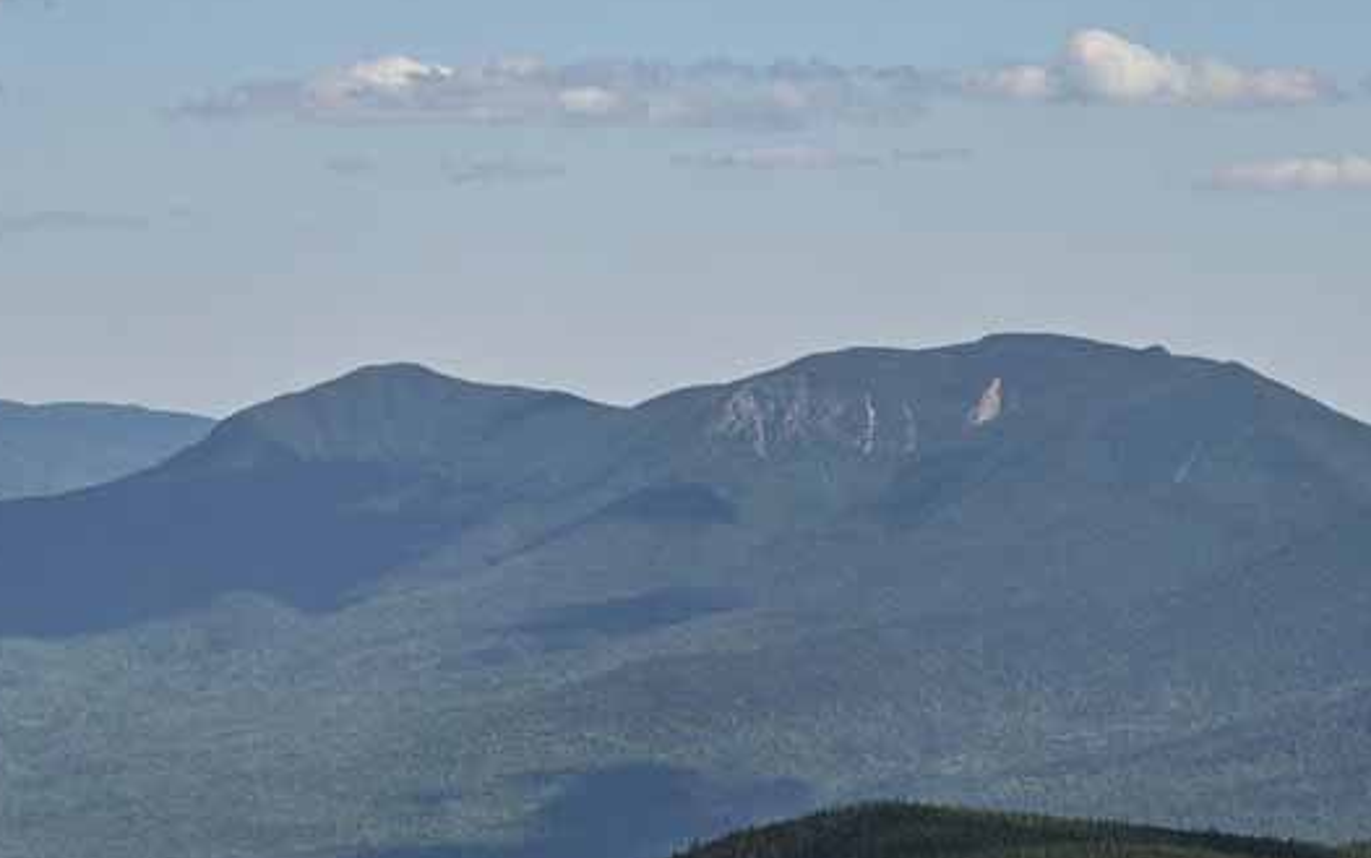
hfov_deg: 11.3
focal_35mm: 186
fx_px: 6951
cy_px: 343
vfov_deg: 7.1
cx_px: 753
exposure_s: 1/800
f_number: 6.3
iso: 64
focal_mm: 120
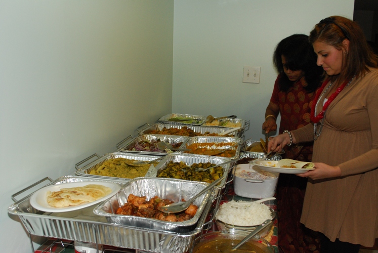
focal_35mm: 36
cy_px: 126
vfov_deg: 37.0
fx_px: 378
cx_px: 189
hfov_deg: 53.1
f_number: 7.1
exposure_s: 1/60
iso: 800
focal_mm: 24
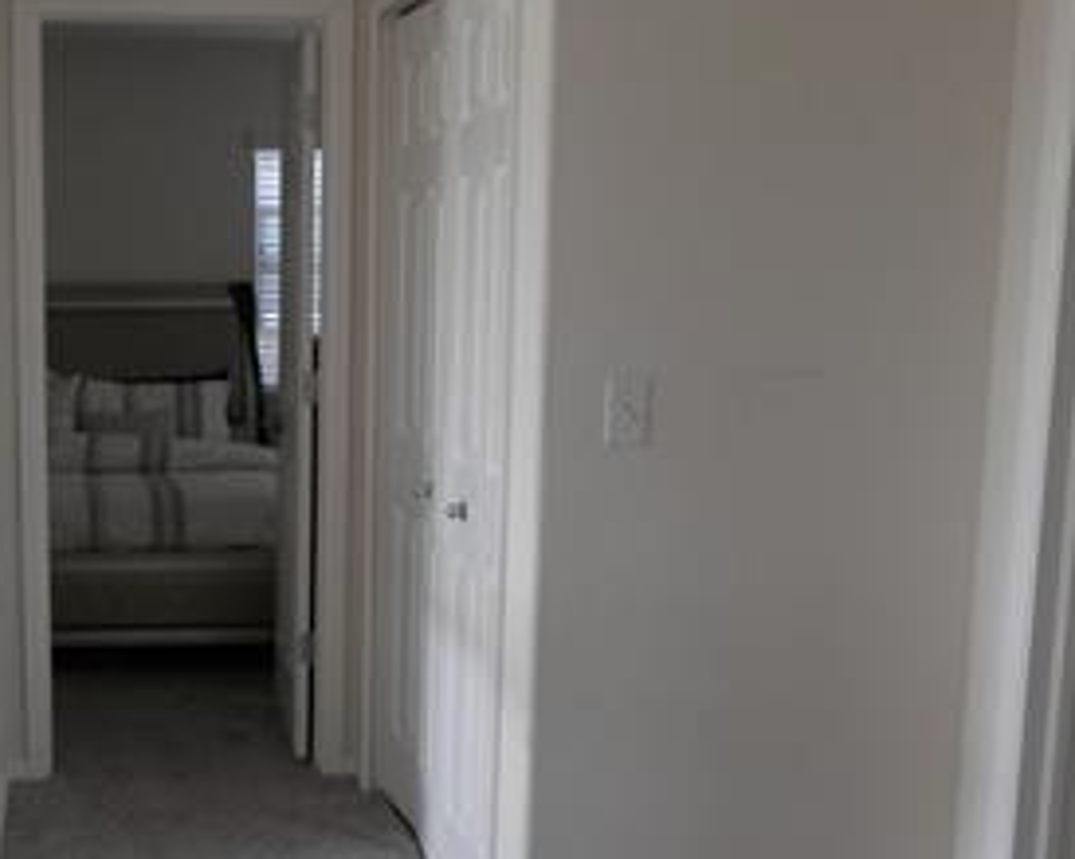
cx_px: 165
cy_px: 645
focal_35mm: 57
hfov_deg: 31.9
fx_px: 1813
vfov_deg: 26.3
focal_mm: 4.5
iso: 80
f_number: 3
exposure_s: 1/60
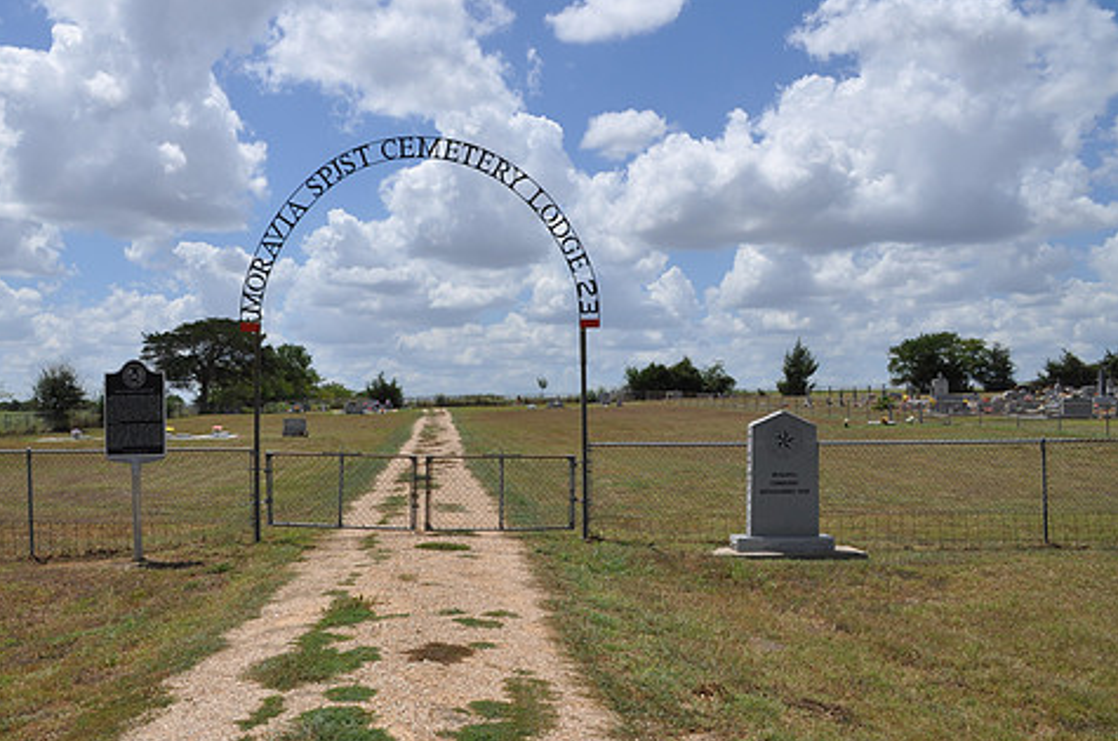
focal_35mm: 33
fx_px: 1023
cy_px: 356
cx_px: 438
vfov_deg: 39.8
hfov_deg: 56.8
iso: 200
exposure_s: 1/160
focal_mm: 18
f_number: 13
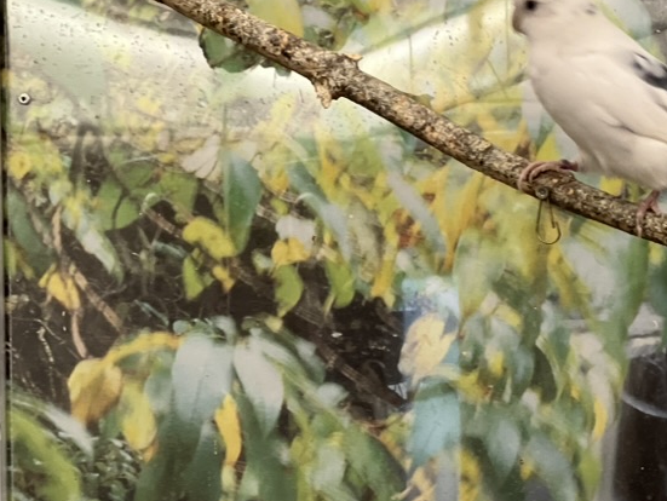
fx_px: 2757
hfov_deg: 13.7
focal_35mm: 143
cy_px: 171
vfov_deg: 10.4
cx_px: 614
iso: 200
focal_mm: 9
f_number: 2.8
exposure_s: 1/33
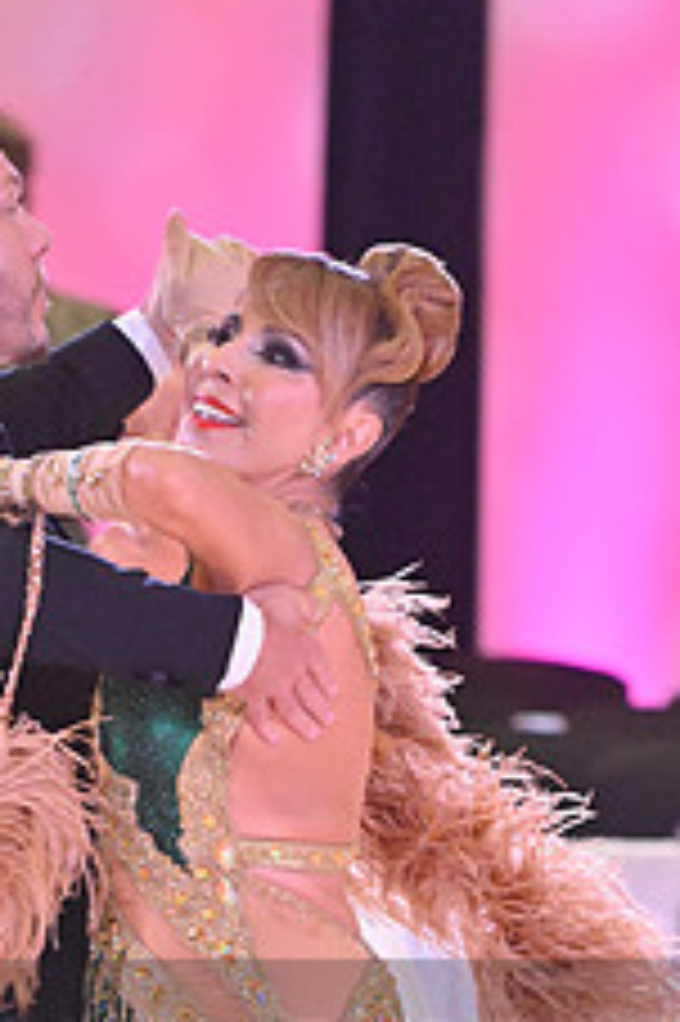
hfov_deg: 2.7
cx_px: 61
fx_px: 14528
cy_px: 1112
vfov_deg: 4.0
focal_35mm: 512
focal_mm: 200
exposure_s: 1/400
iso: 5000
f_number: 5
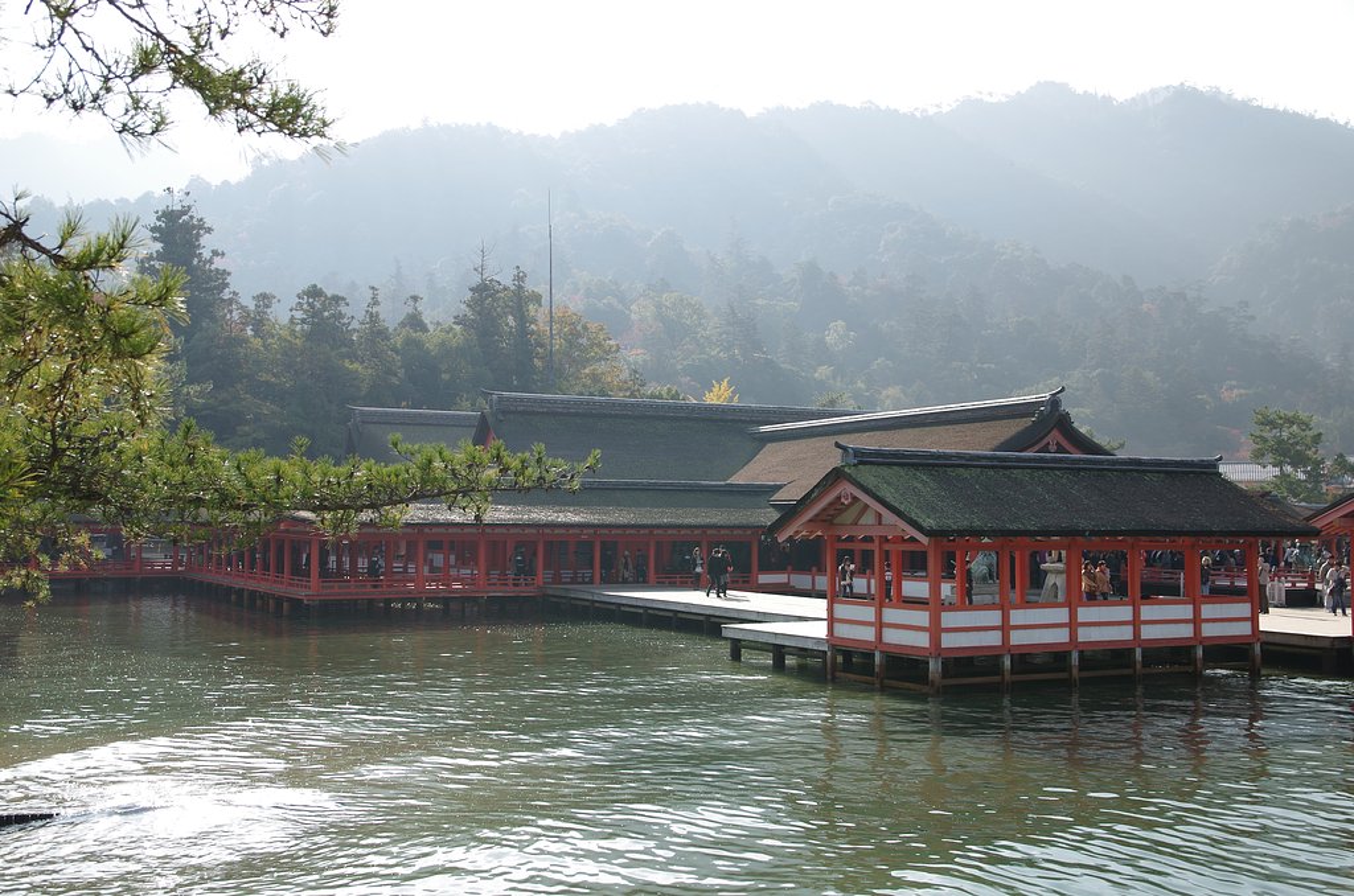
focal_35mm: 39
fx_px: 1464
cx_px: 677
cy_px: 448
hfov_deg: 49.6
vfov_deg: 34.1
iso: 100
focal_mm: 26
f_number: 5
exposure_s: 1/250
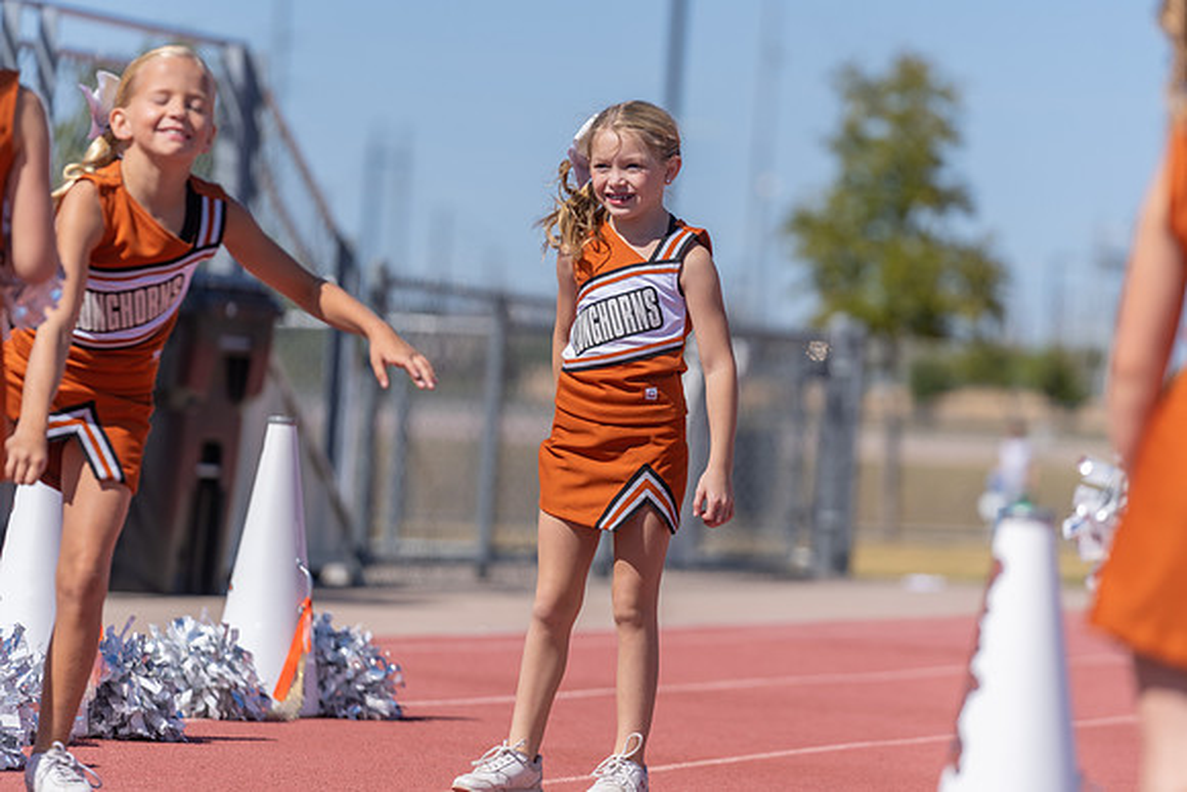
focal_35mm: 200
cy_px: 396
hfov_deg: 10.3
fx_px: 6596
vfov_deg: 6.9
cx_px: 594
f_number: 3.5
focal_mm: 200
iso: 100
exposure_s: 1/2000
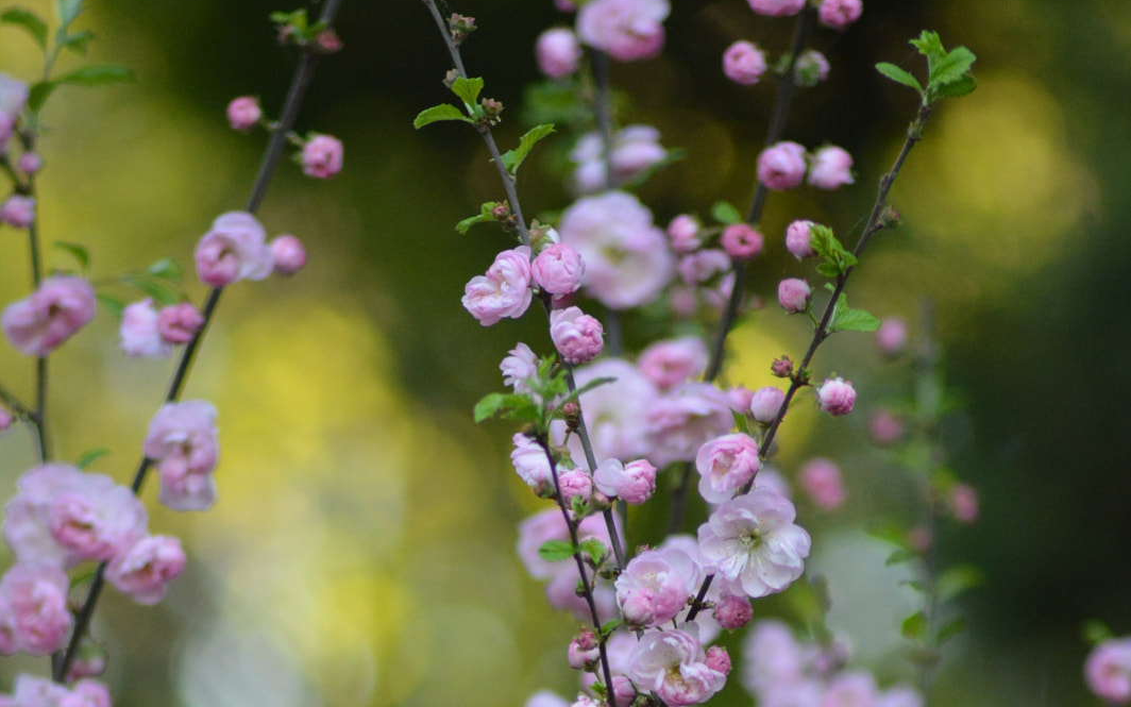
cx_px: 566
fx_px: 16306
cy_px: 775
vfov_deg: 2.5
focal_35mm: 529
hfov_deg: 4.0
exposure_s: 1/400
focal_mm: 230
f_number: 5
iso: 1600
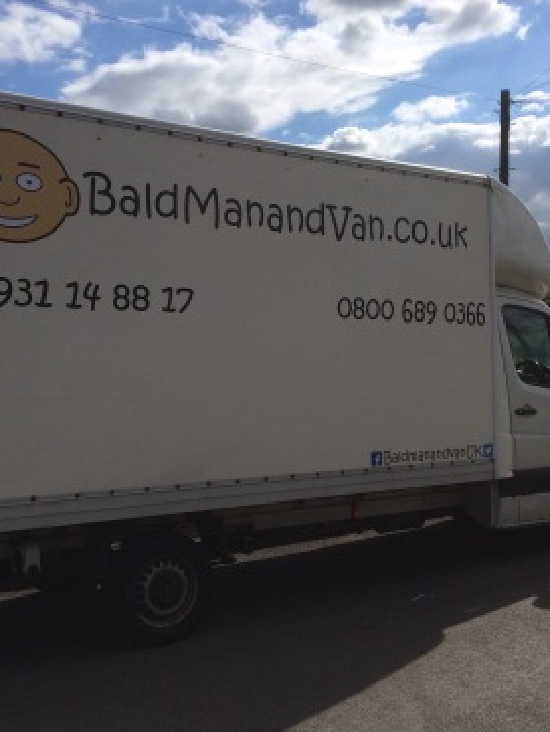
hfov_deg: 35.2
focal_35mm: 41
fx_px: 868
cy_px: 382
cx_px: 295
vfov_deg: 45.7
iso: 32
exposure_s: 1/5882
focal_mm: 4.15
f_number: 2.2
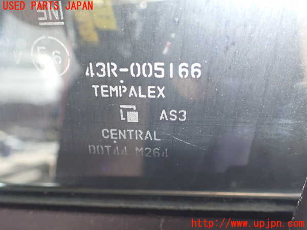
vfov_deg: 46.8
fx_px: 266
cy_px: 115
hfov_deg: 60.0
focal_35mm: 30
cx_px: 154
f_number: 2.3
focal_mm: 5.4
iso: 640
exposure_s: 1/125
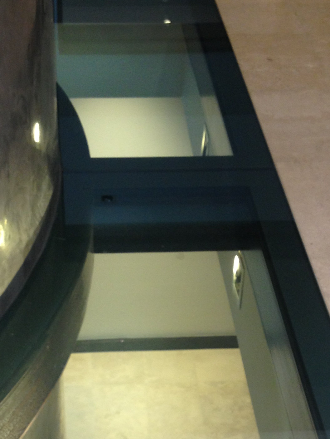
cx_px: 158
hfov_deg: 18.2
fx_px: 1029
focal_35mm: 81
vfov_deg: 23.6
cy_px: 377
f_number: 2.4
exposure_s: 1/20
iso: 80
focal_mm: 4.28
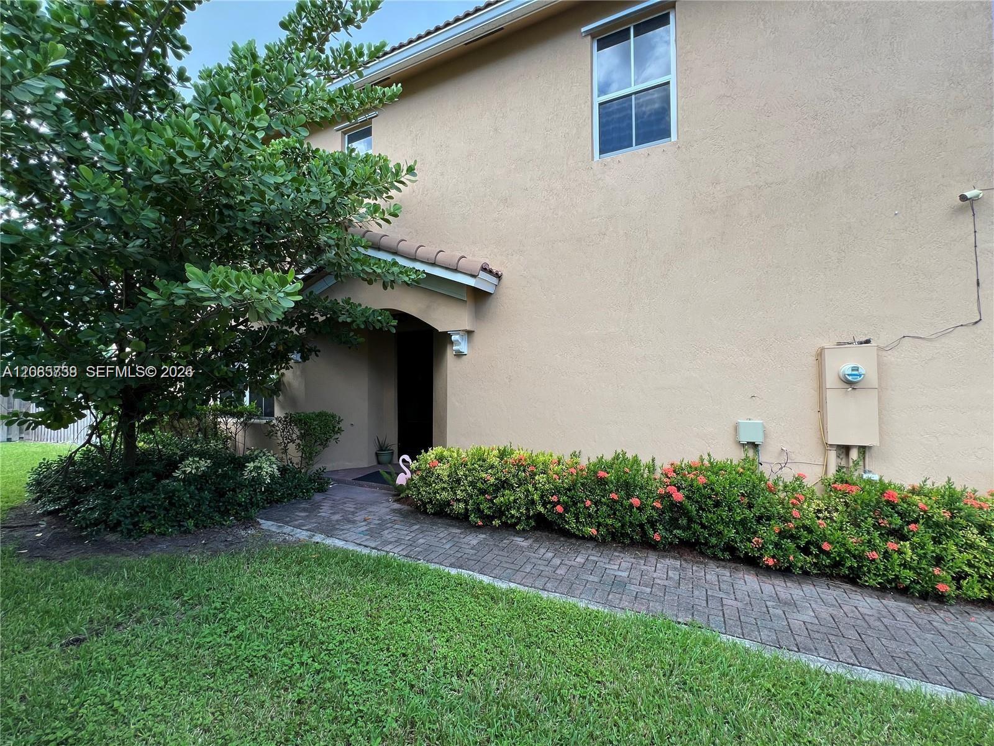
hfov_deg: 106.2
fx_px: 373
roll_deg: +0.9
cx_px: 497
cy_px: 373
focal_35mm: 13
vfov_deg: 89.9
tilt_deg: +0.7
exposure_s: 1/222
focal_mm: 1.57
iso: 32
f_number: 1.8
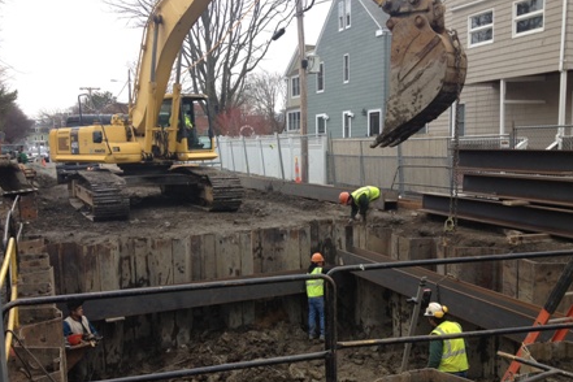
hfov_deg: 51.9
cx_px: 287
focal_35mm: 37
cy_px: 208
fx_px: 589
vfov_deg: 35.9
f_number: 2.4
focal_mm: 4.28
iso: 64
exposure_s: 1/323
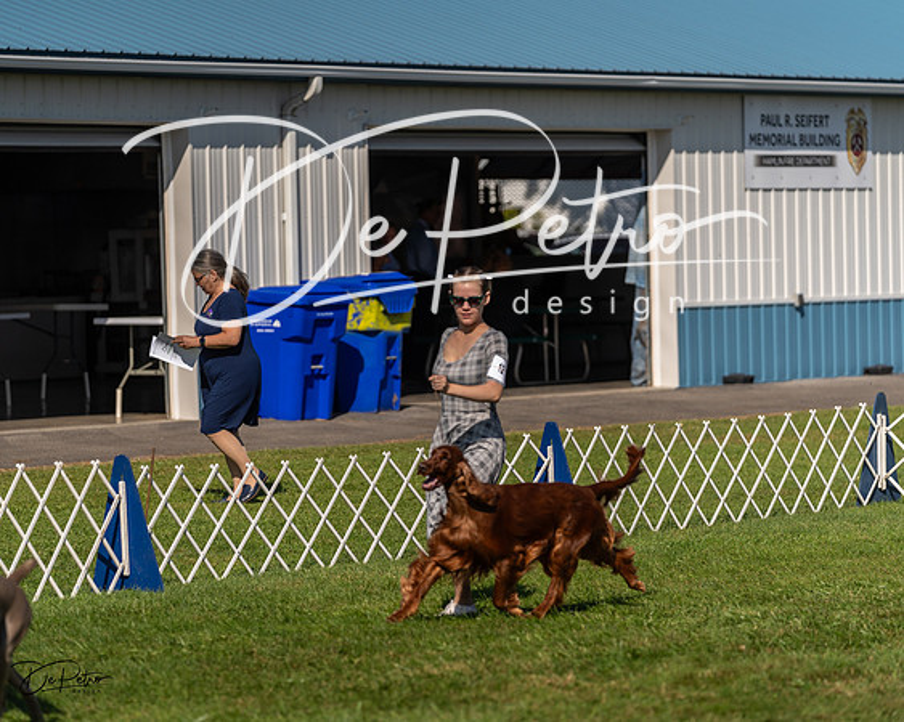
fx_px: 4699
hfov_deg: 11.0
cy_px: 361
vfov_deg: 8.8
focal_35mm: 176
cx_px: 452
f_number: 3.2
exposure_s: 1/3200
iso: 200
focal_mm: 156
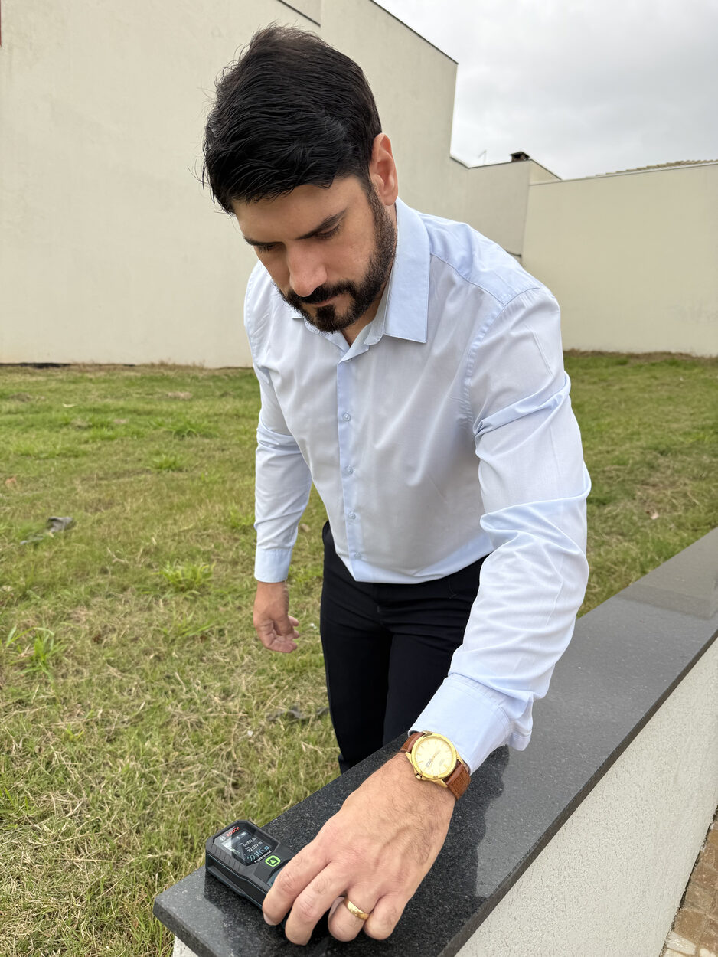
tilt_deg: -9.7
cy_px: 478
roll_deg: -4.0
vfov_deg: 71.6
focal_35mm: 24
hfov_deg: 56.8
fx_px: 664
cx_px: 359
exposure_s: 1/215
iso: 80
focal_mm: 6.76
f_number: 1.78
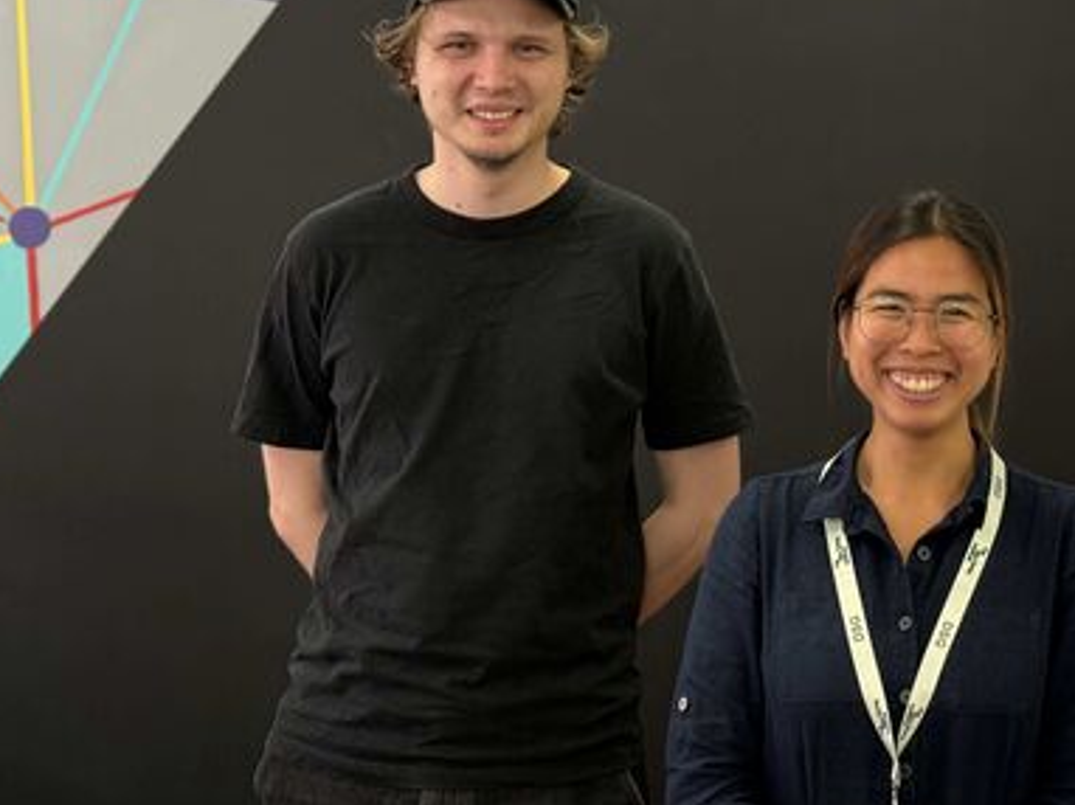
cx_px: 912
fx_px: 2731
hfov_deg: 21.9
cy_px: 86
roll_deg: -1.6
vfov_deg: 16.5
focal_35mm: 88
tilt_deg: +0.6
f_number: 1.78
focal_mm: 6.76
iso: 100
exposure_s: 1/50
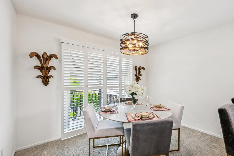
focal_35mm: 16
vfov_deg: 73.7
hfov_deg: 96.2
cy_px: 81
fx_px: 104
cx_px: 132
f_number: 11
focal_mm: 14
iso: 800
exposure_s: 1/25
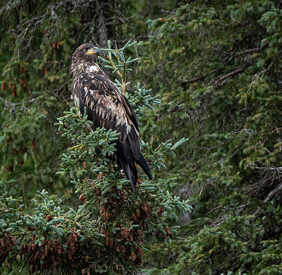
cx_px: 148
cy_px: 196
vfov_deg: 2.2
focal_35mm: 789
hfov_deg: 2.3
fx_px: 7175
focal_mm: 191
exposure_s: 1/1000
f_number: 4.5
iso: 800
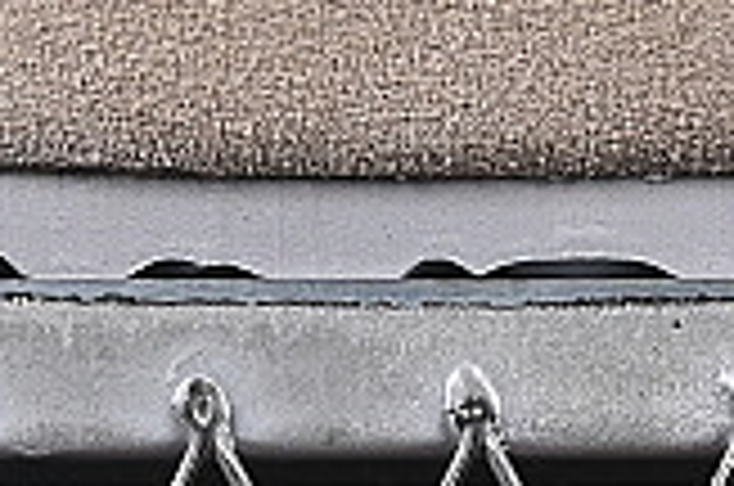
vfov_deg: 2.7
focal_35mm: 498
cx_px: -14
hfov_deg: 4.1
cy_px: -734
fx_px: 10134
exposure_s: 1/60
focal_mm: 50
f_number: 8
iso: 160
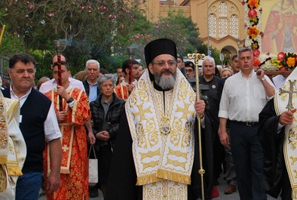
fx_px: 736
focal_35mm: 89
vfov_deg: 15.4
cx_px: 245
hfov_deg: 22.4
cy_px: 125
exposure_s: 1/125
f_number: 5.6
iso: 200
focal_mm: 26
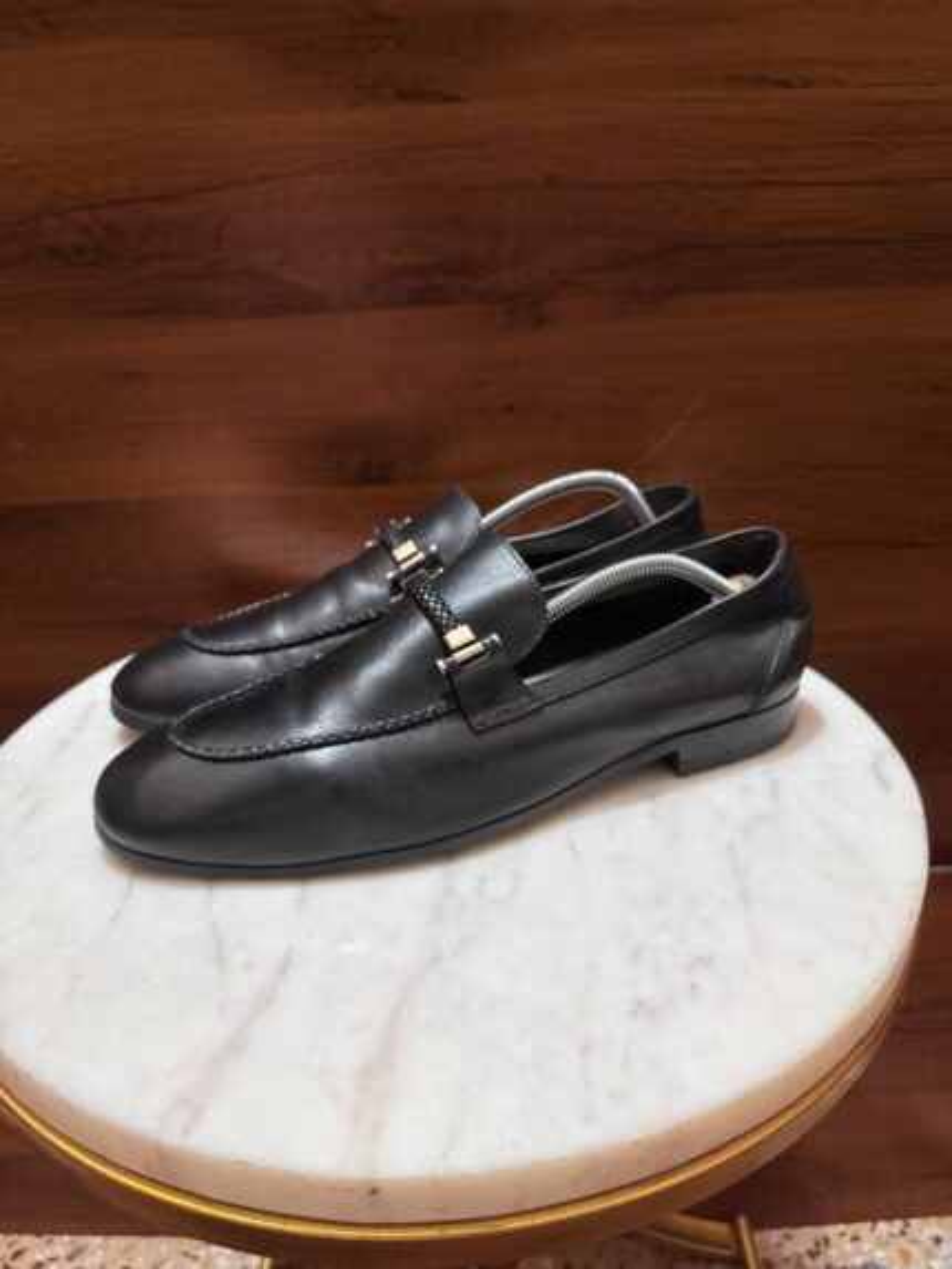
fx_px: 880
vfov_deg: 71.6
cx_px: 476
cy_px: 634
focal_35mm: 24
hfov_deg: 56.8
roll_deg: +1.8
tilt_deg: -24.2
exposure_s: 1/50
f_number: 1.78
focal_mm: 6.76
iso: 250
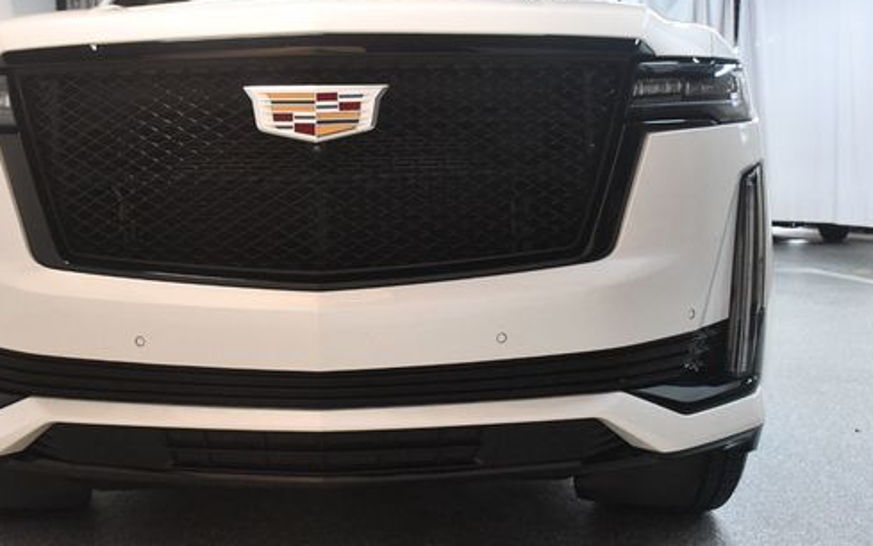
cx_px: 337
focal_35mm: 44
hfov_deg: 44.9
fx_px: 1047
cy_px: 212
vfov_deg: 29.2
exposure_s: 1/125
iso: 2200
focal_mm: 22
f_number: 3.5
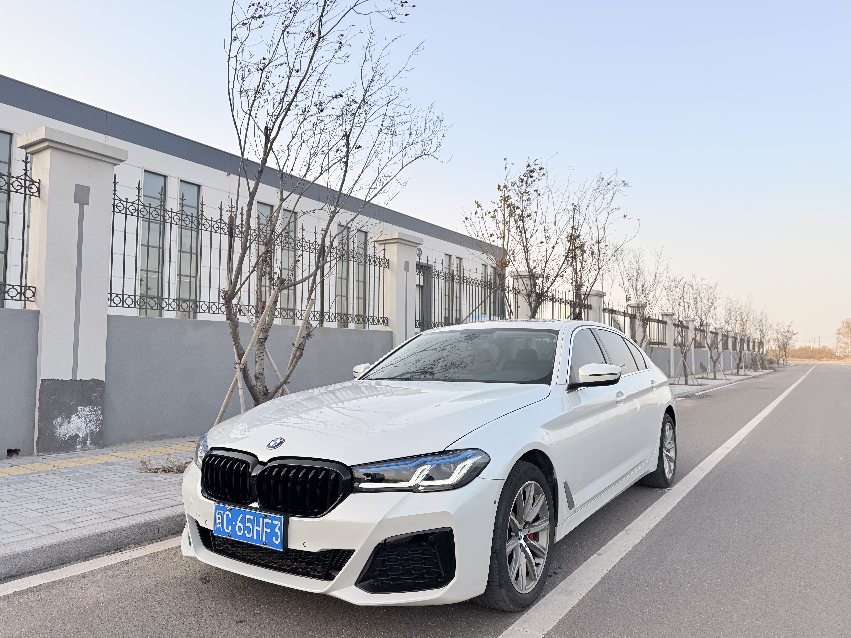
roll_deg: -0.4
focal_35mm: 24
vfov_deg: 56.8
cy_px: 319
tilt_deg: +3.2
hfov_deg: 71.6
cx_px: 426
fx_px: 590
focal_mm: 6.76
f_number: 1.78
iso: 80
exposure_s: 1/2110
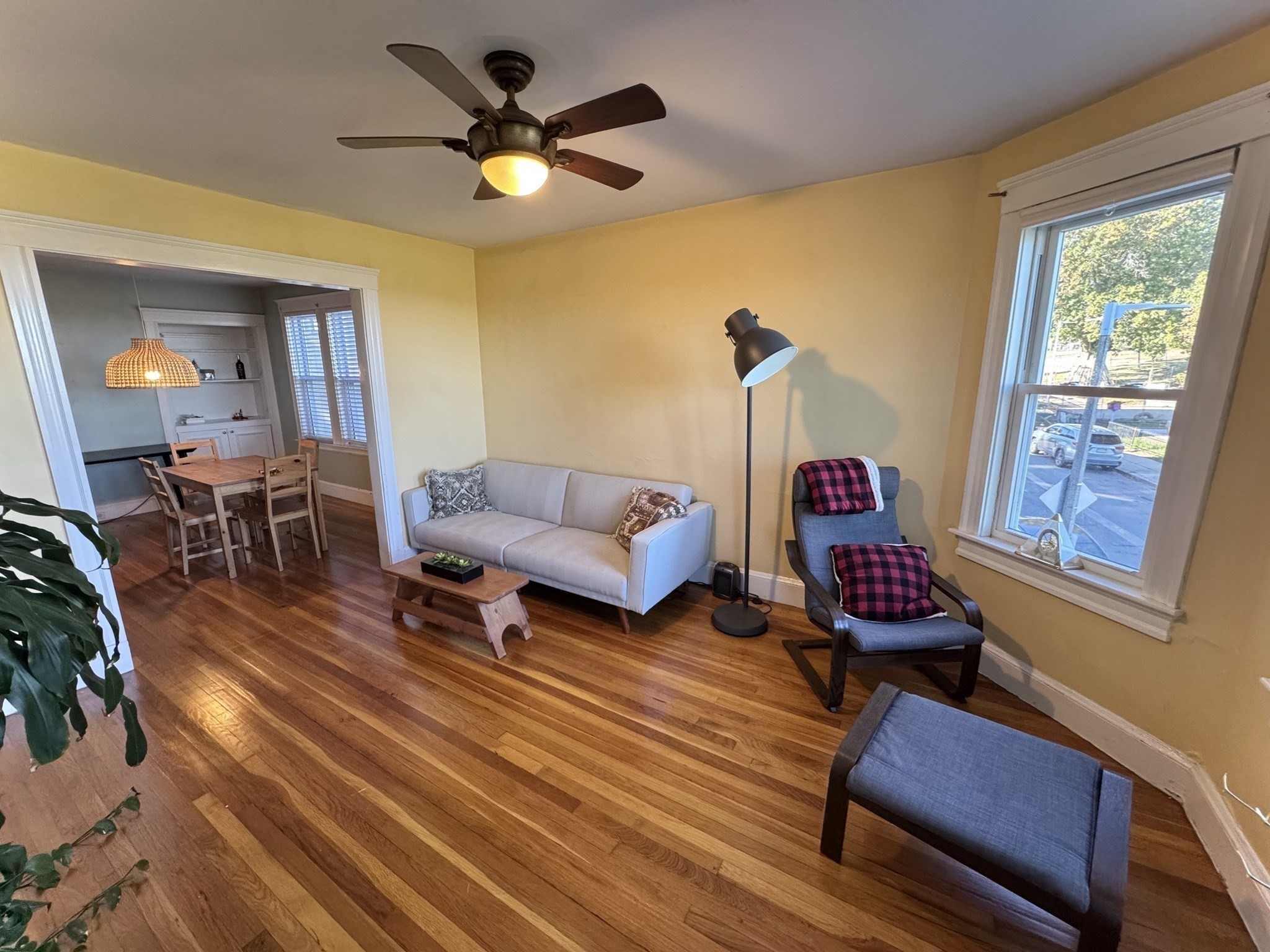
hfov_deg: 102.1
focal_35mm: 14
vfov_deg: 85.7
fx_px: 514
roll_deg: +0.0
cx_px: 635
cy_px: 476
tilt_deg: -12.9
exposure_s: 1/120
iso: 320
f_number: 2.2
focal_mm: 2.22
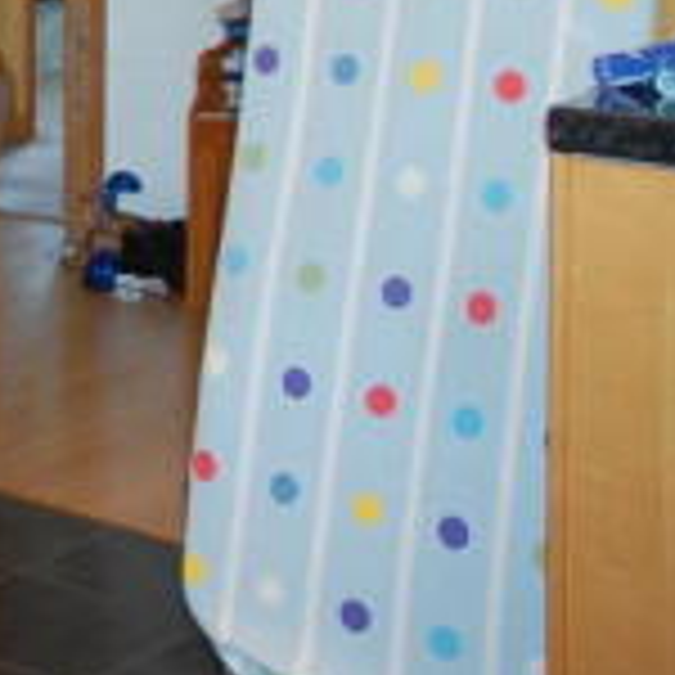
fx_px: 2206
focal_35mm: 100
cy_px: -266
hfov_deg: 14.7
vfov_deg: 16.2
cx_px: -630
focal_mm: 18
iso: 400
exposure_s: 1/60
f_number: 3.5
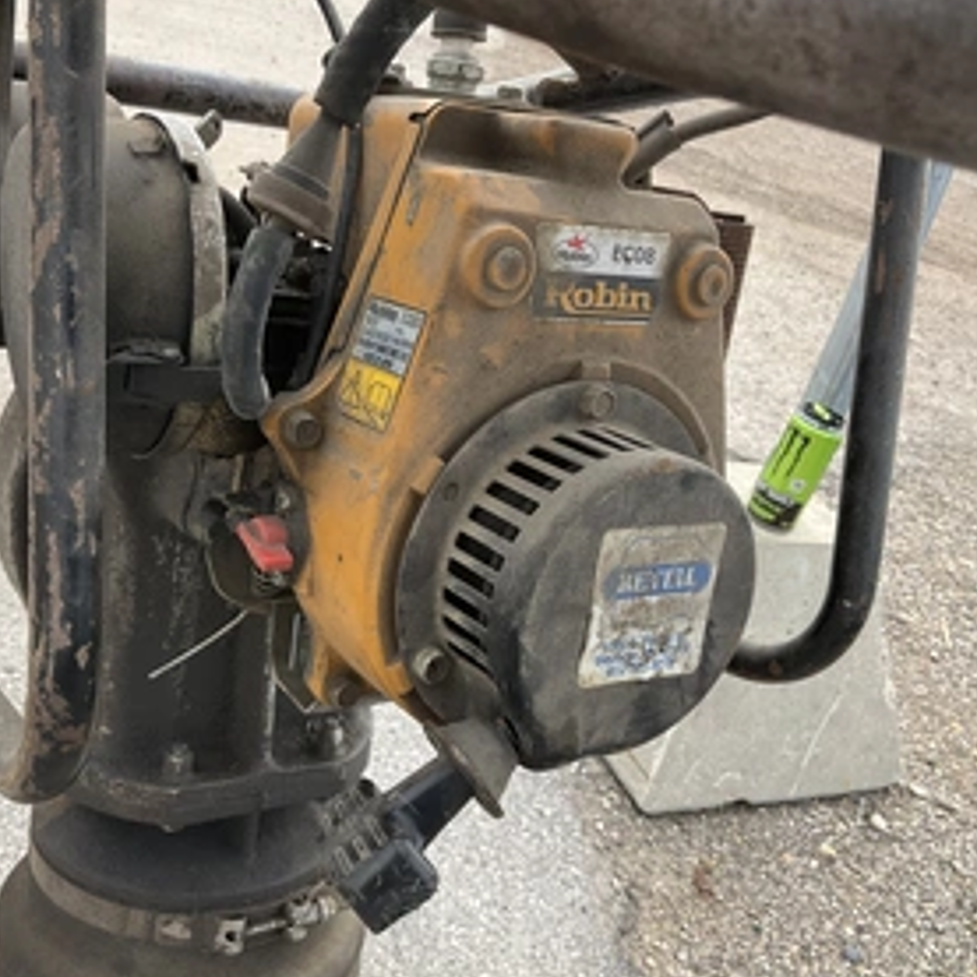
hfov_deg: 44.8
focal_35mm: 37
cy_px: 501
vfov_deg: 44.9
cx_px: 413
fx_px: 1181
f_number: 1.8
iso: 25
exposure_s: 1/446
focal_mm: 3
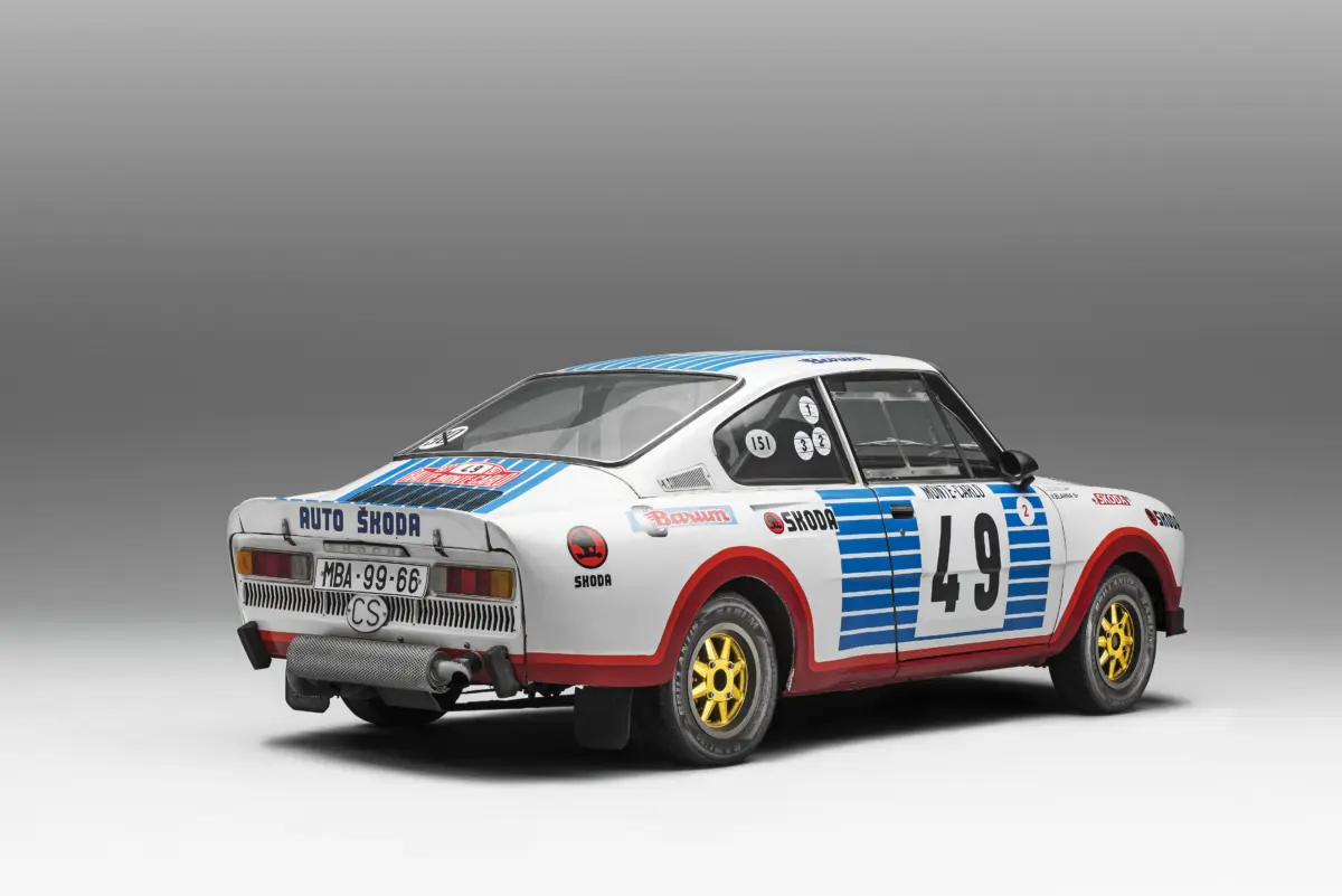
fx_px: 2610
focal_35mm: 70
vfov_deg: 19.5
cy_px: 448
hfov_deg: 28.8
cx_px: 671
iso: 100
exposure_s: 1
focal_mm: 70
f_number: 14
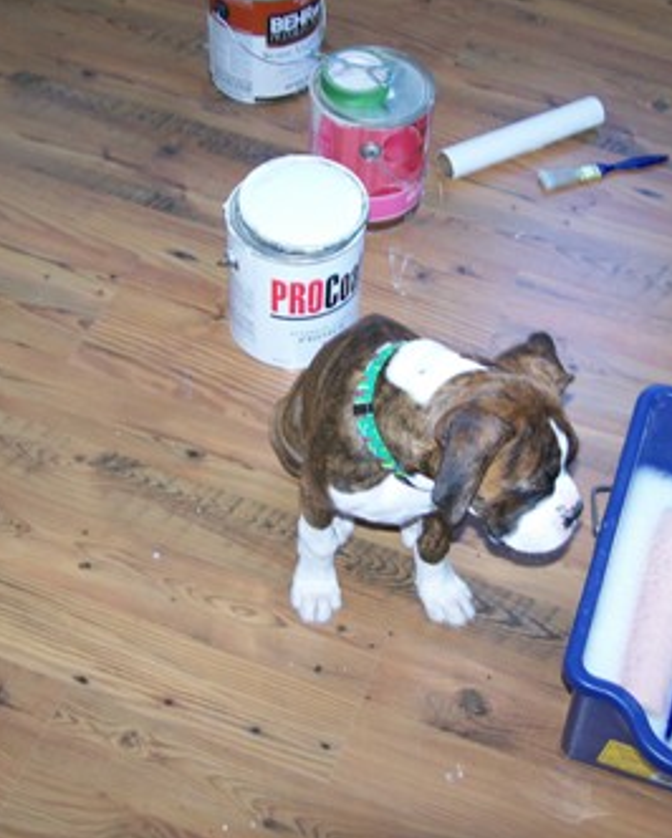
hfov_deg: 30.2
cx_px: 394
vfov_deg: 37.3
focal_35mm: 50
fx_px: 1242
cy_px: 416
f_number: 2.8
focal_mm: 6.3
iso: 160
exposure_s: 1/60
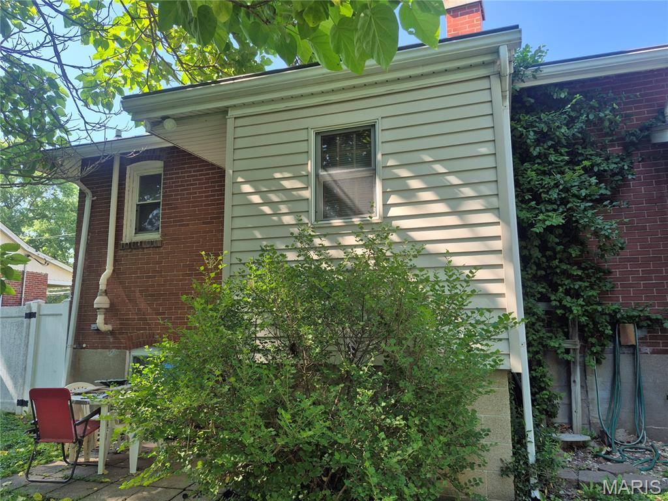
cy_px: 250
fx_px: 444
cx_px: 334
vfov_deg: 58.9
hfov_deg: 73.9
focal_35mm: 23
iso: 25
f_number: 1.8
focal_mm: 5.4
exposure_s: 1/421
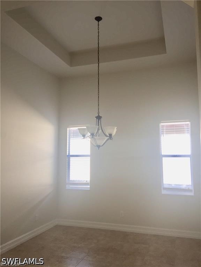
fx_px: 225
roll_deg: -0.9
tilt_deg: +7.2
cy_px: 134
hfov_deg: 48.2
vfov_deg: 61.7
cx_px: 100
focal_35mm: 29
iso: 32
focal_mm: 4.15
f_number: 2.2
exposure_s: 1/40
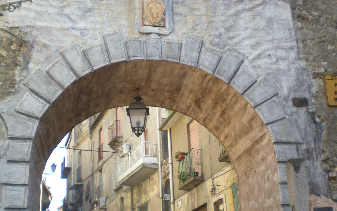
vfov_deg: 25.7
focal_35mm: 50
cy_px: 137
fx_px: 459
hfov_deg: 40.3
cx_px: 164
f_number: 3.1
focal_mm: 6.3
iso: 64
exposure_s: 1/200
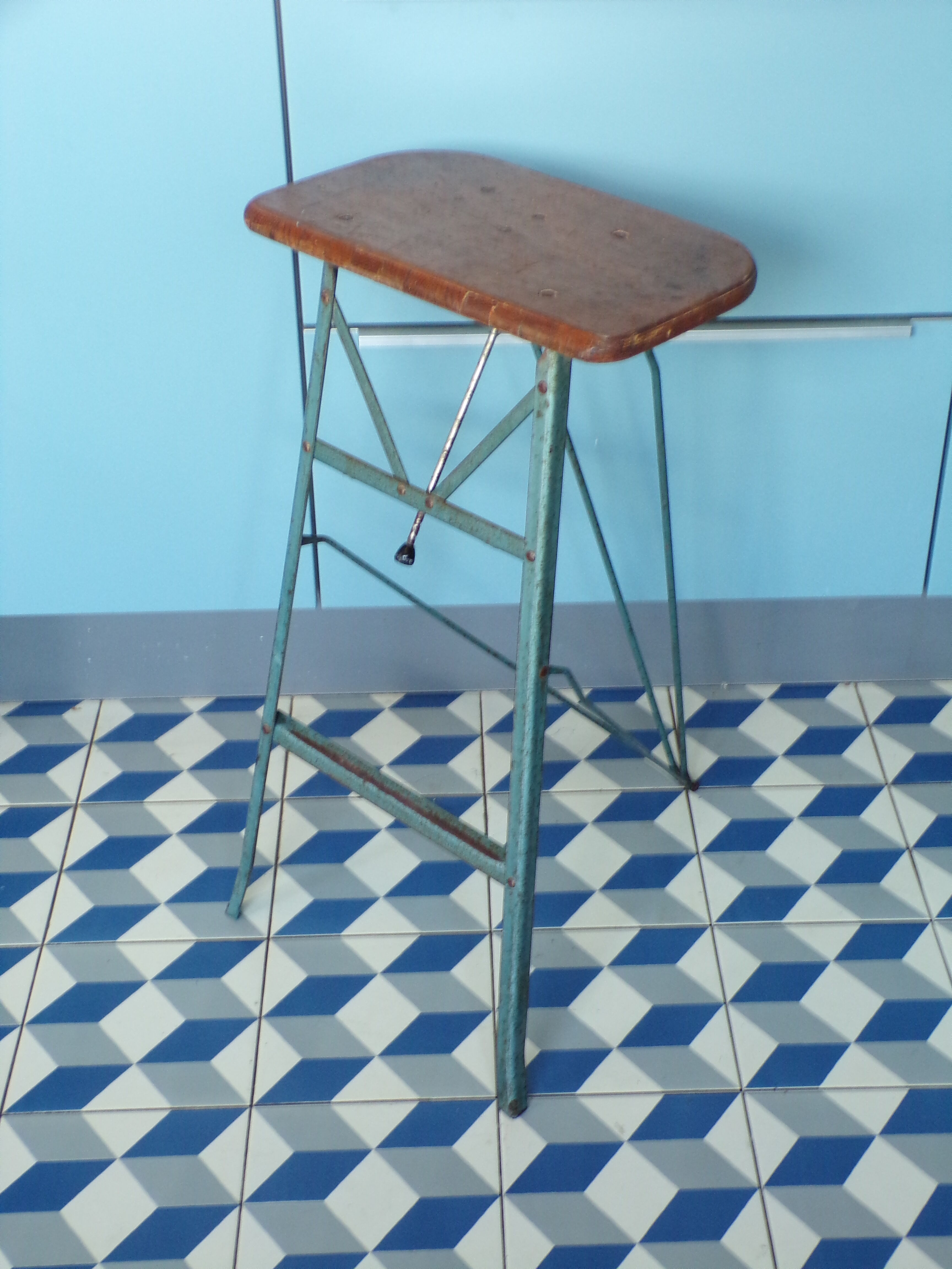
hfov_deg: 29.7
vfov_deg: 38.9
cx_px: 476
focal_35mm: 49
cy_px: 634
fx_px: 1797
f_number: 3.5
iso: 204
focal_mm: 8.7
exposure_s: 1/17
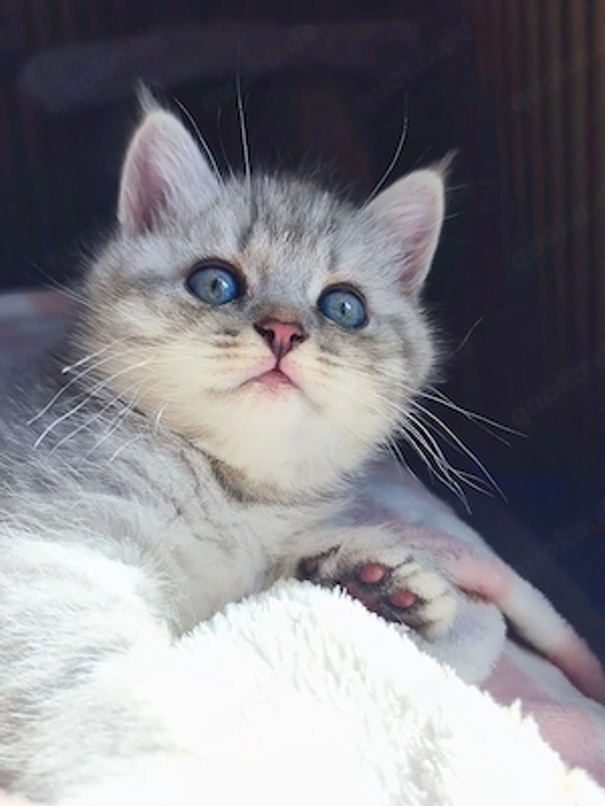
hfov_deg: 40.7
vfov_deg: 52.6
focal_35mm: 35
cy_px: 403
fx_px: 816
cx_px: 302
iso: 50
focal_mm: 6.14
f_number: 1.65
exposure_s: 1/400
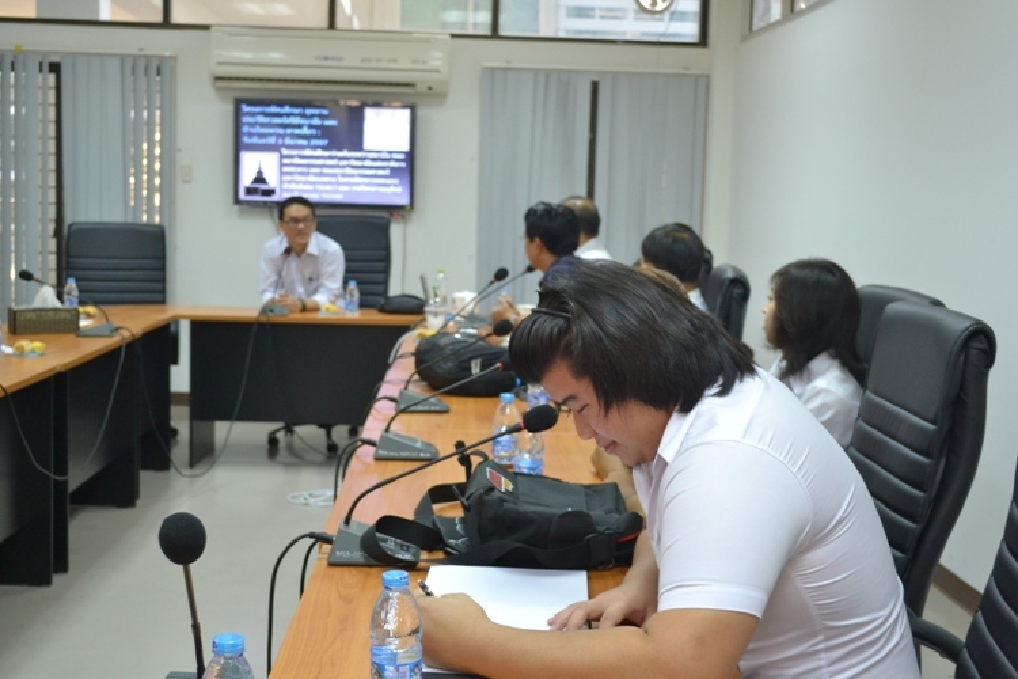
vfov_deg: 28.1
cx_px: 509
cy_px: 340
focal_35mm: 48
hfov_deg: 41.1
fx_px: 1357
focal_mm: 32
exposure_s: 1/30
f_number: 4.8
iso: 900
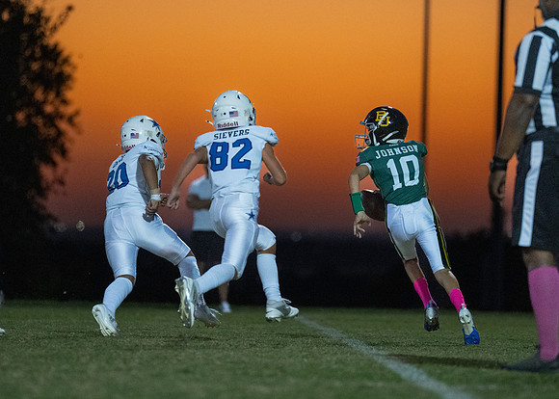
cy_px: 218
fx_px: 4940
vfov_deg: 4.6
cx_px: 293
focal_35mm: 311
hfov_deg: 6.5
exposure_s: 1/1000
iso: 6400
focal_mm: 200
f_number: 2.8
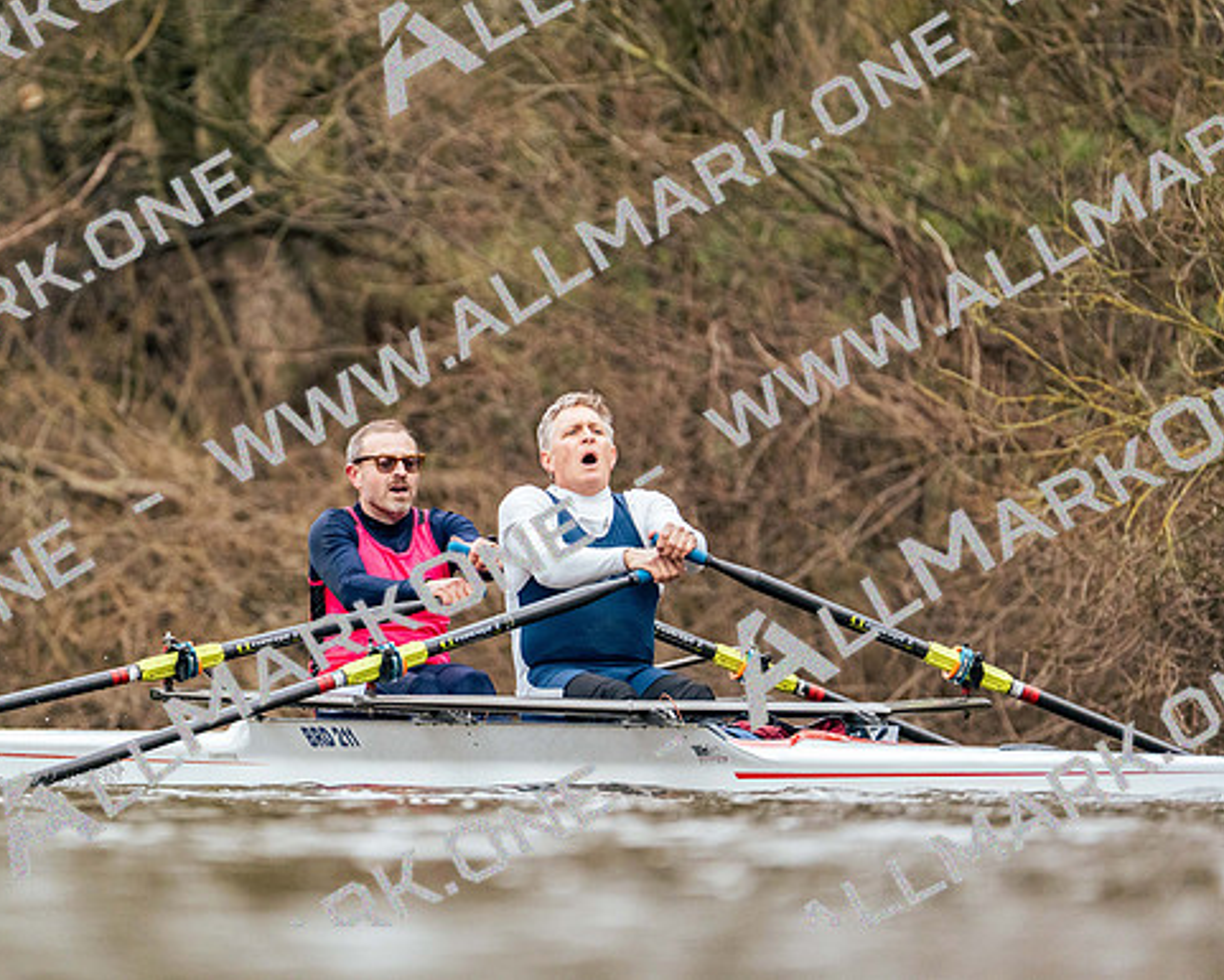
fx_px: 24602
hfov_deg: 2.8
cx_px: 519
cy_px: 490
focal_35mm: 679
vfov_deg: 2.3
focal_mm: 600
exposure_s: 1/1600
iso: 5000
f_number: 6.3
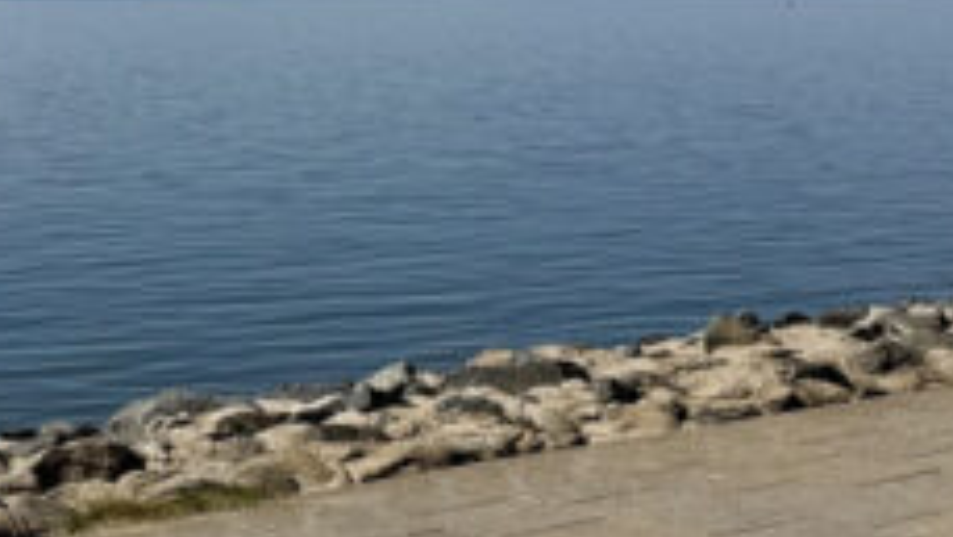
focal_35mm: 64
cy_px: 216
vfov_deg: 18.8
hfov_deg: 32.6
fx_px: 1618
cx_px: 350
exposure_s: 1/10309
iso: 80
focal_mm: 6.76
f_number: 1.78
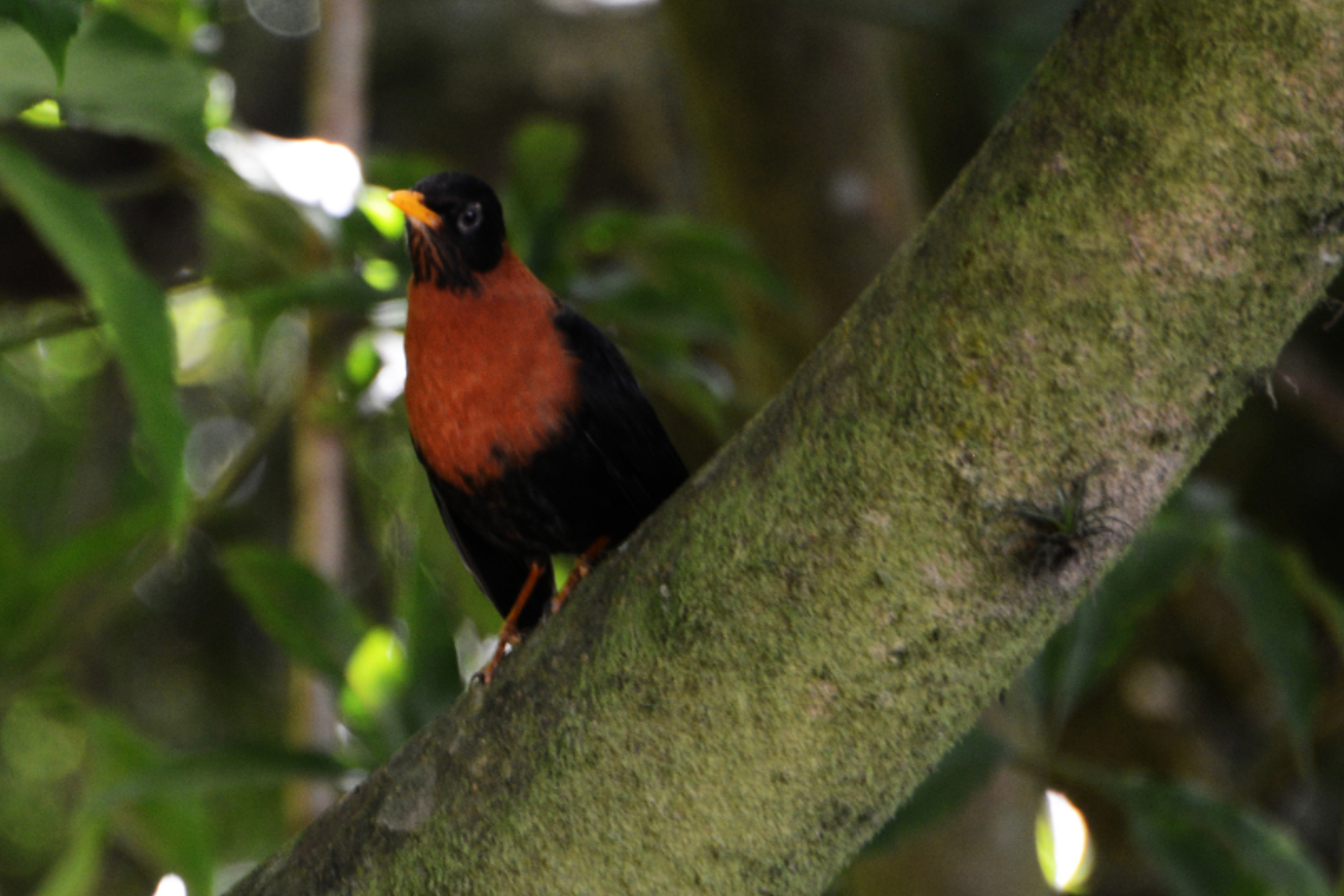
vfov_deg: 3.7
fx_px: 13924
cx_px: 543
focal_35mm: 373
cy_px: 426
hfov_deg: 5.5
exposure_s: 1/25
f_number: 5.6
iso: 640
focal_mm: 300
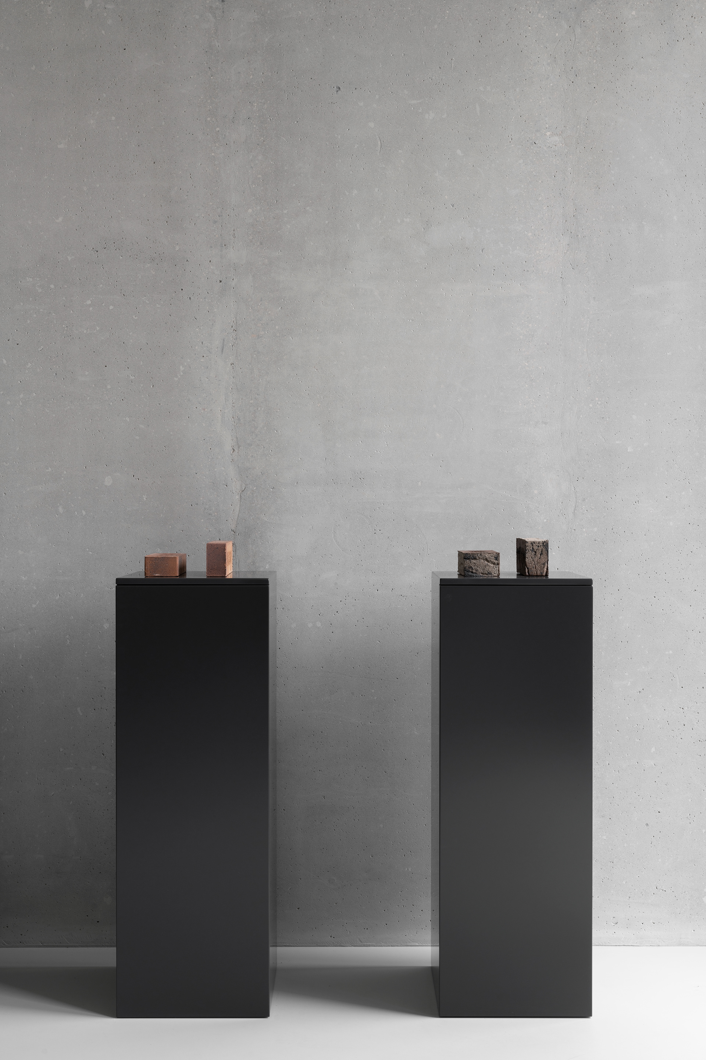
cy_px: 530
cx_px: 353
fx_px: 1412
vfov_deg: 41.1
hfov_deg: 28.1
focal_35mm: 48
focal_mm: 48
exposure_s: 1/3.33
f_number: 11
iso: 100
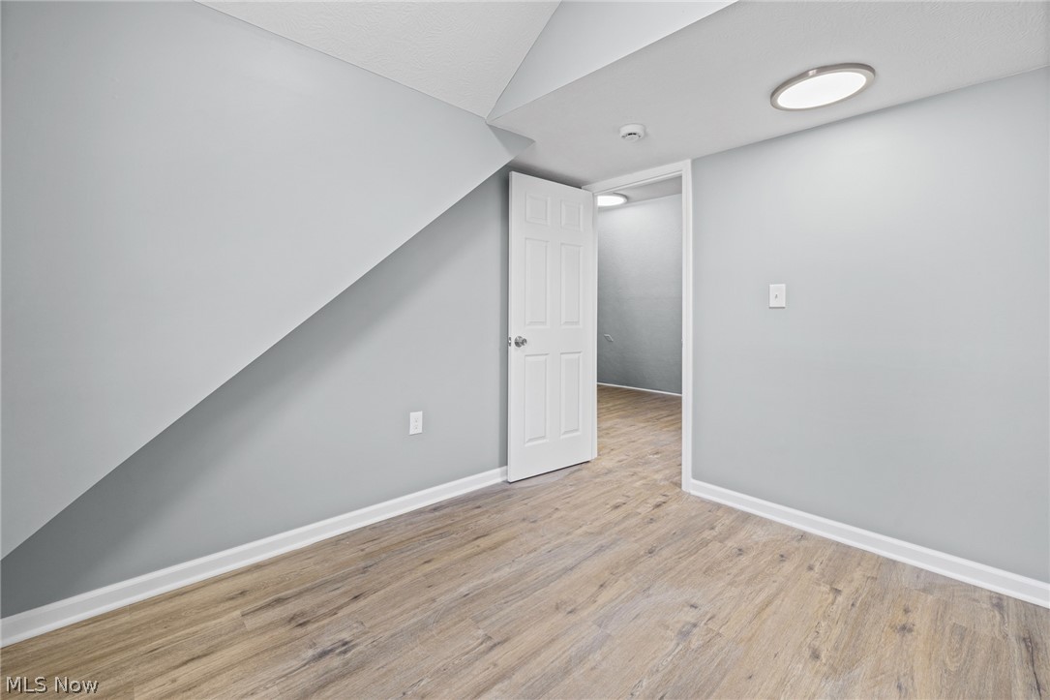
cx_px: 525
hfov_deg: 104.3
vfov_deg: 81.2
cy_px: 350
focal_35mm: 14
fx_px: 408
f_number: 9
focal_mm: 14
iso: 250
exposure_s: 1/4
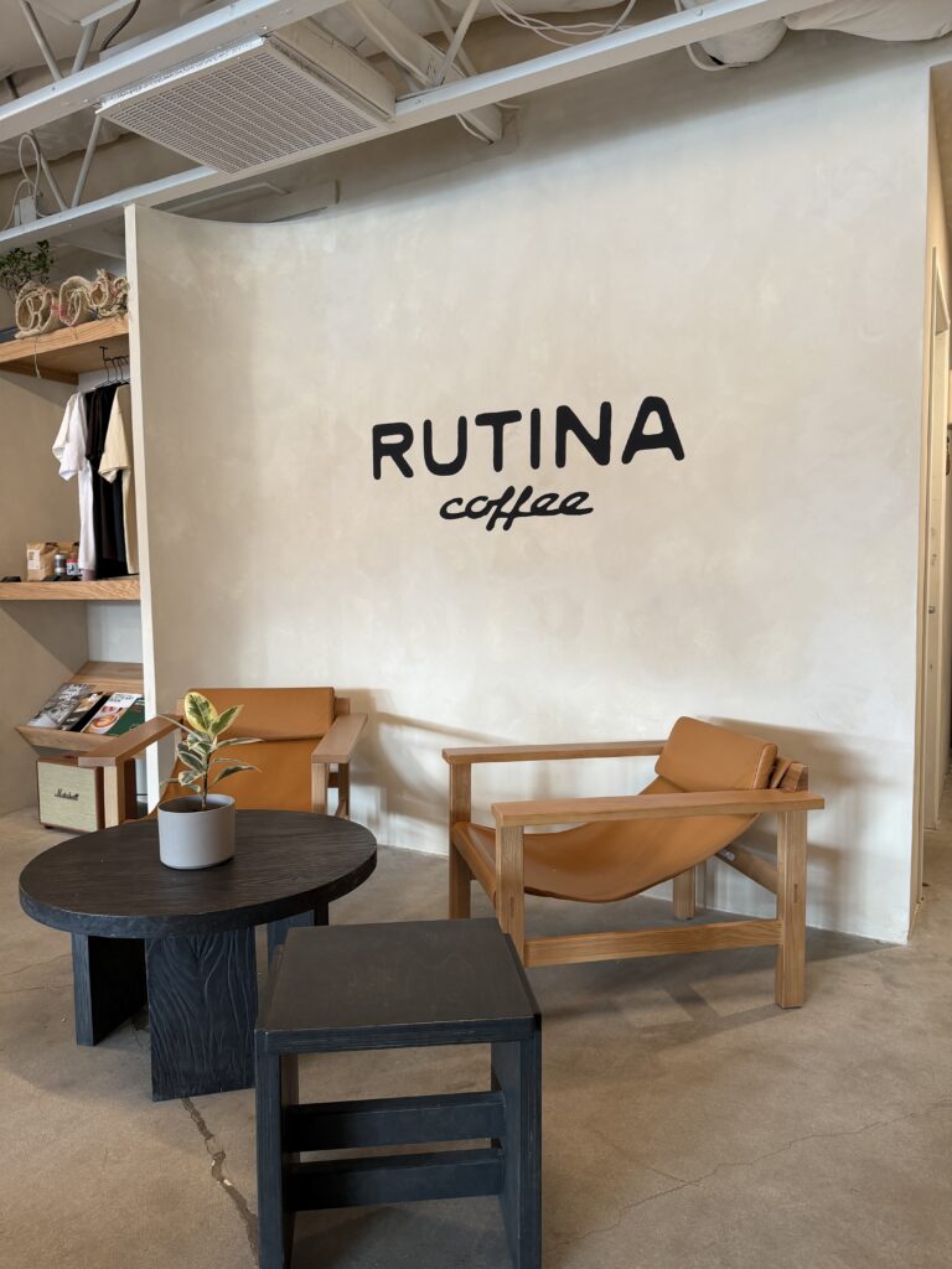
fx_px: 880
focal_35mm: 24
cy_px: 634
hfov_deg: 56.8
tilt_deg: -4.8
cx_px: 476
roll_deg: -0.1
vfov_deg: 71.6
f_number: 1.78
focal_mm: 6.76
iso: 160
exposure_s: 1/60
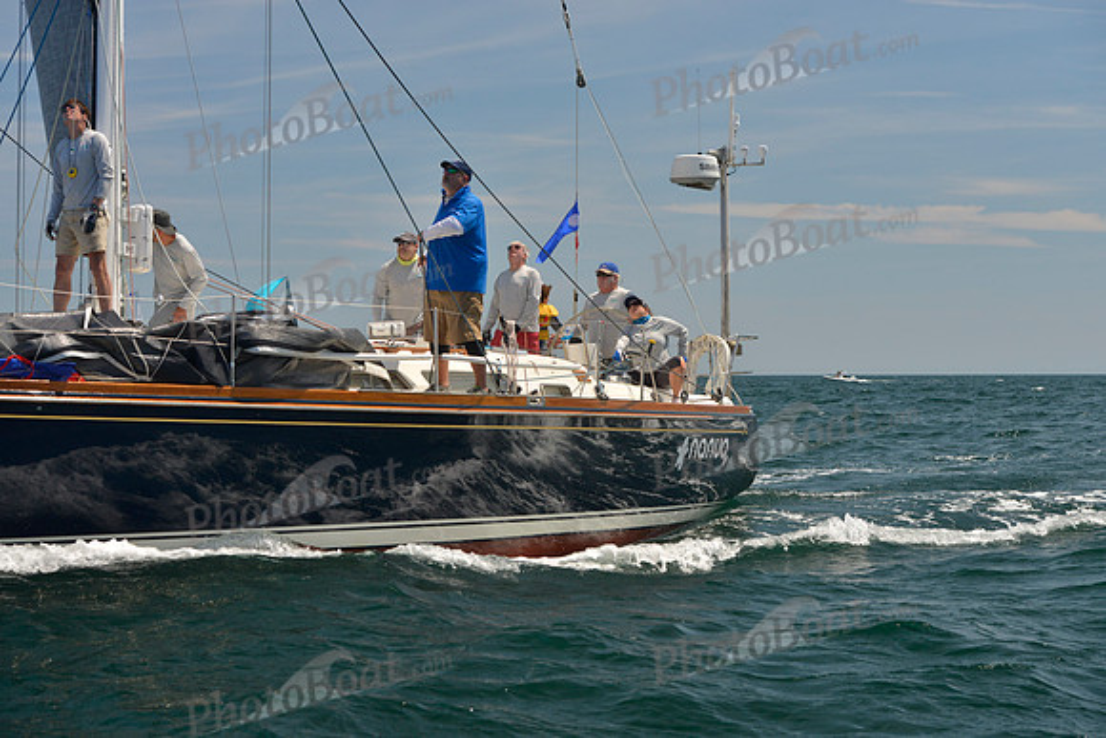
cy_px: 369
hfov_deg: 28.8
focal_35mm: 70
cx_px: 553
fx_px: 2151
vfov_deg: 19.5
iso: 400
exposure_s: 1/800
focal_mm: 70
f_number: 7.1
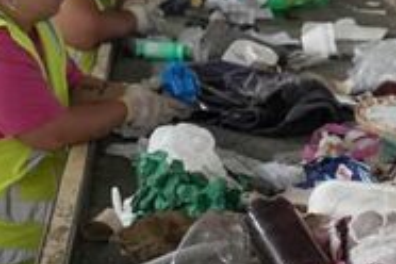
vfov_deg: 11.4
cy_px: 141
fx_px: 1320
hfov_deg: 17.0
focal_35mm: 120
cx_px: 294
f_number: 3.5
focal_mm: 29
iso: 1600
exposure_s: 1/200
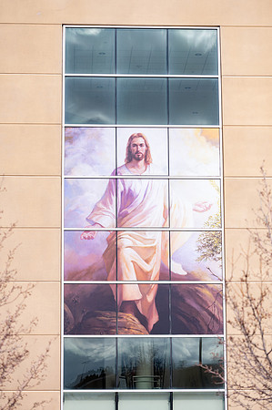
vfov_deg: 18.6
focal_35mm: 110
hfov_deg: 12.4
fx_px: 1249
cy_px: 205
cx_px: 136
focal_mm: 110
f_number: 2.8
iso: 100
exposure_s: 1/1000
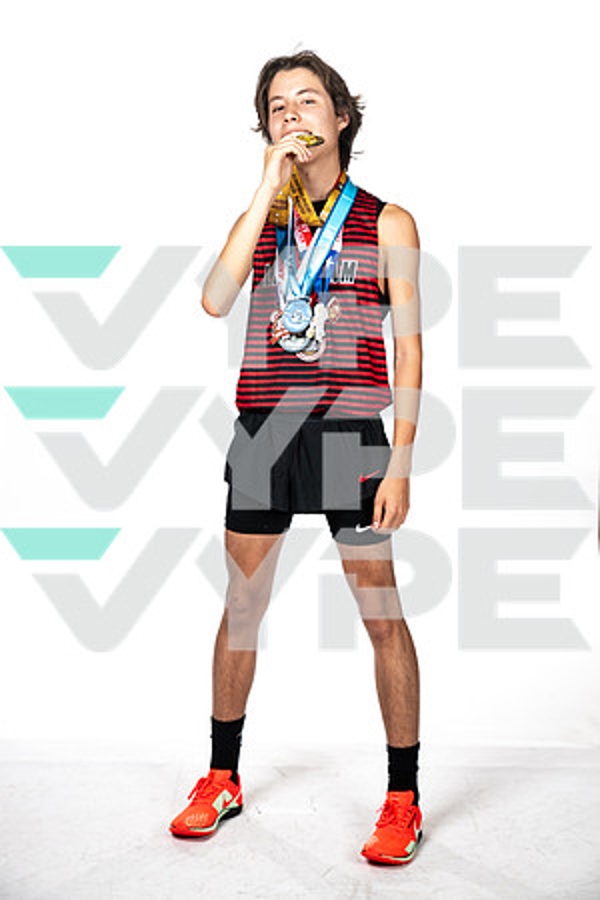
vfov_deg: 35.6
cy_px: 450
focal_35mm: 56
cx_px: 300
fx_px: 1400
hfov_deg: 24.2
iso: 400
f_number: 7.1
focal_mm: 56
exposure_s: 1/320
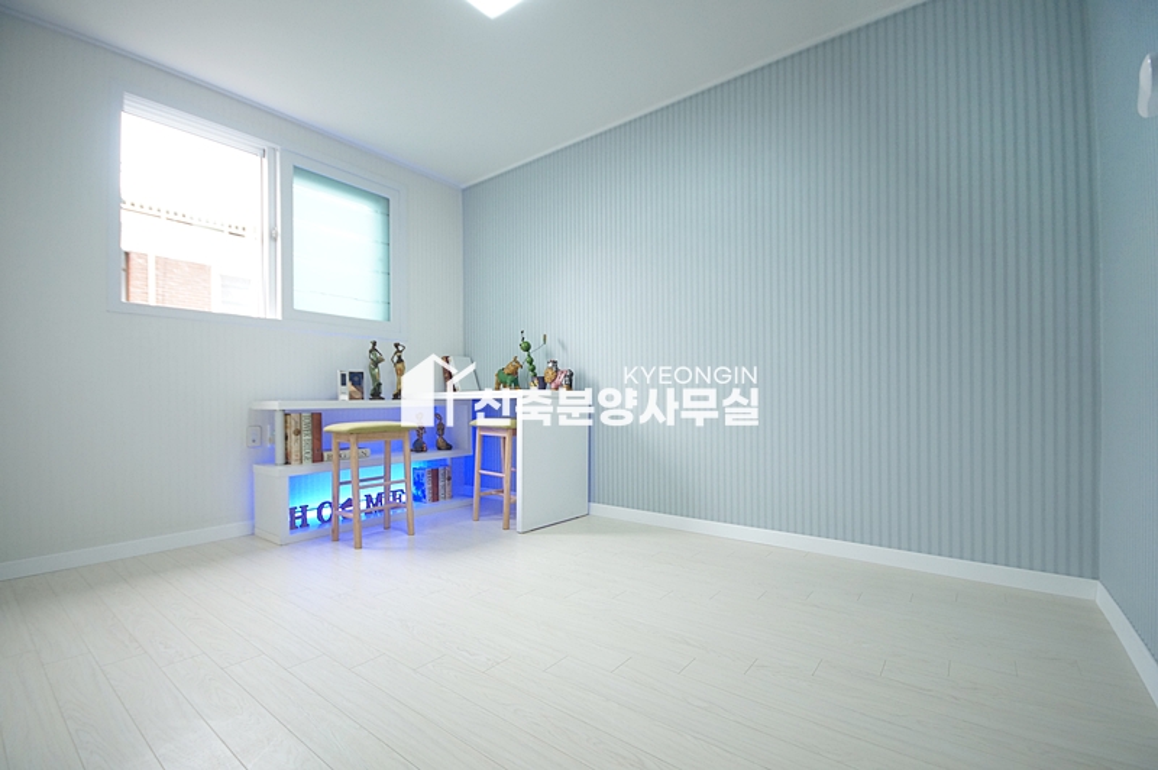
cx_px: 579
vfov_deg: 77.2
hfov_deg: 100.4
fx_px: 482
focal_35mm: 15
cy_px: 385
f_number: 4
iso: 800
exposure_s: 1/100
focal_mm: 10
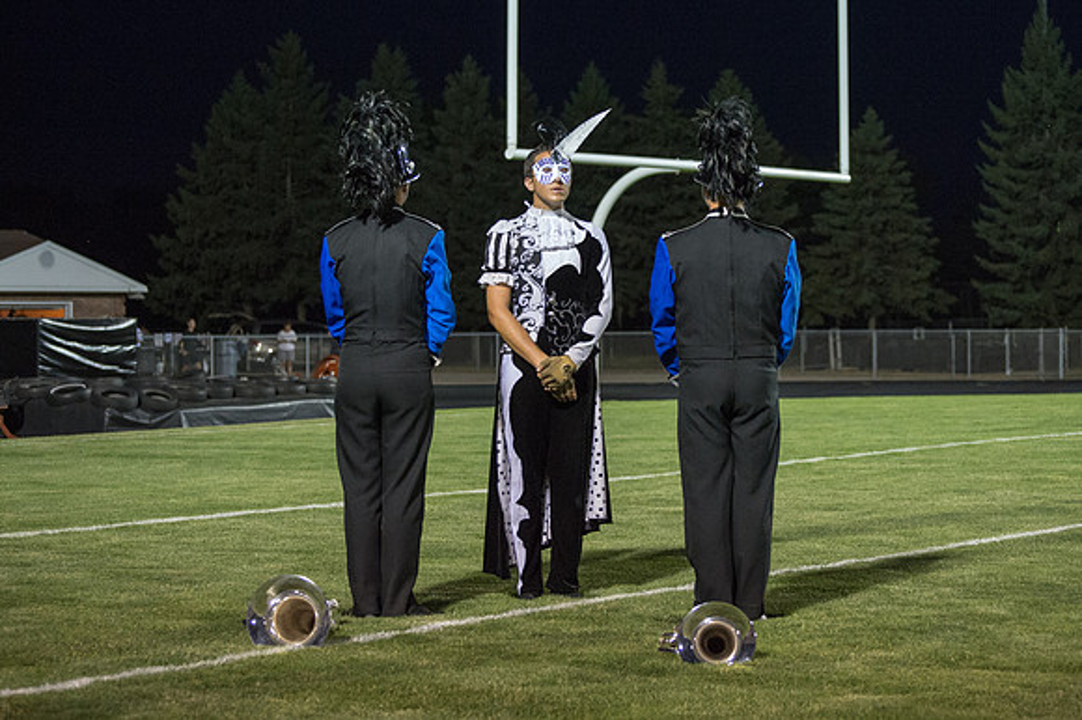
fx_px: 2846
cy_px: 315
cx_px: 559
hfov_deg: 21.5
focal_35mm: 95
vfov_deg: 14.4
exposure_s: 1/200
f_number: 4.5
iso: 6400
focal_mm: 80
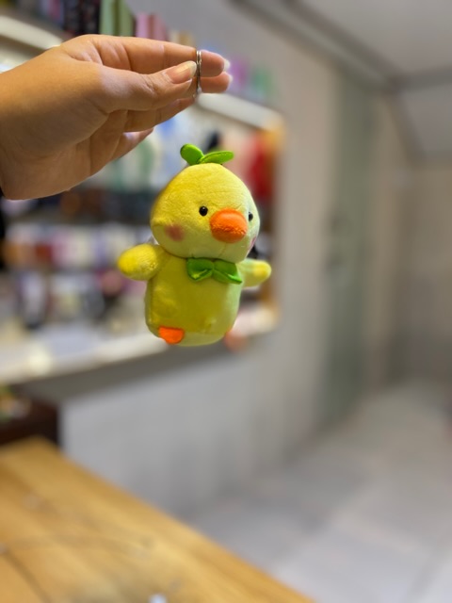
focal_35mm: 26
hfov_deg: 53.1
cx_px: 226
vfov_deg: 67.3
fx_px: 453
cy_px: 302
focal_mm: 4.25
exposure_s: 1/100
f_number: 1.8
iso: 125
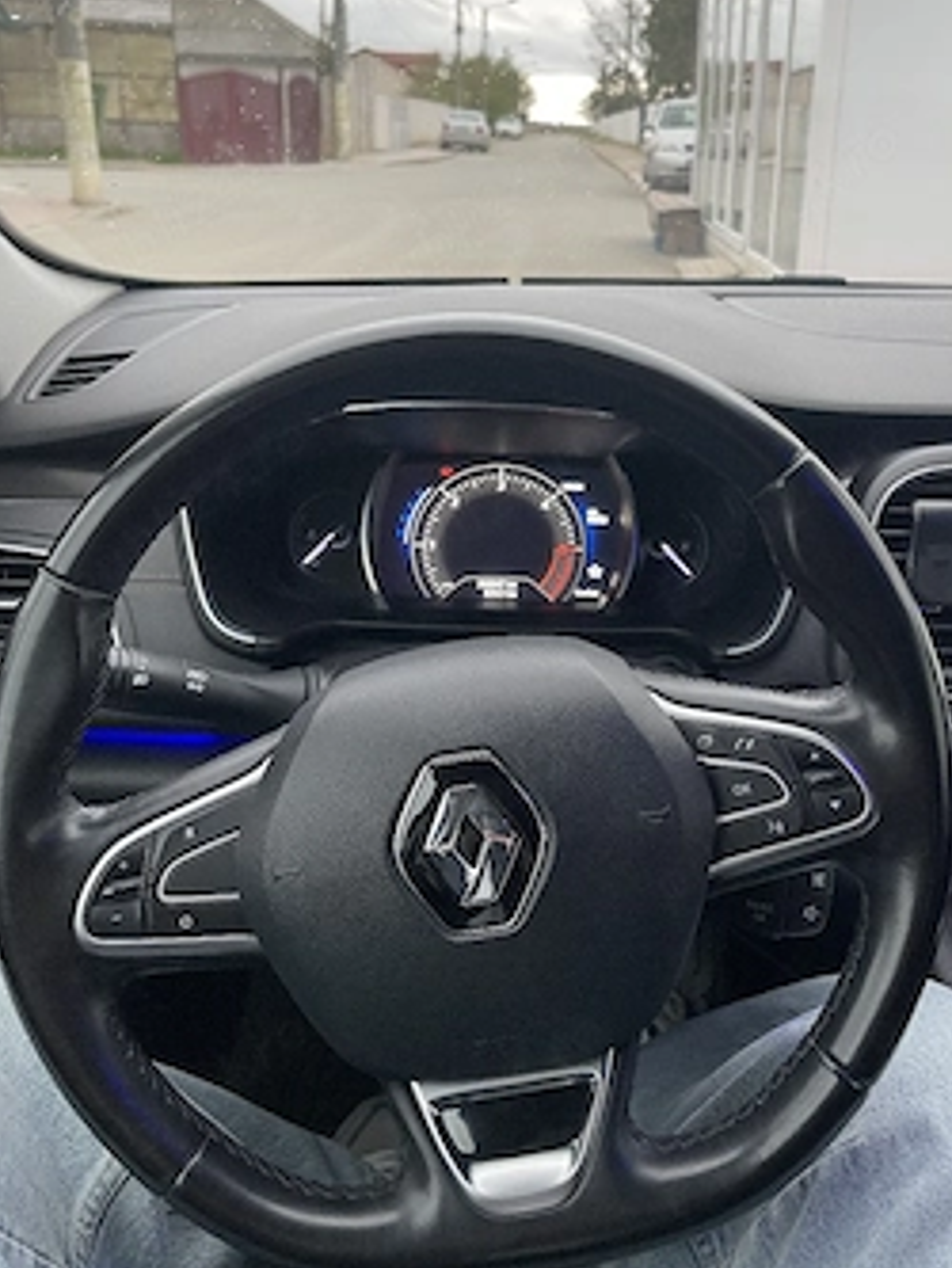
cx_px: 556
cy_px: 560
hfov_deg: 46.6
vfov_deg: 59.8
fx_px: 1099
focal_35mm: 30
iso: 125
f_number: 1.6
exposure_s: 1/66.2
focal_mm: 5.1
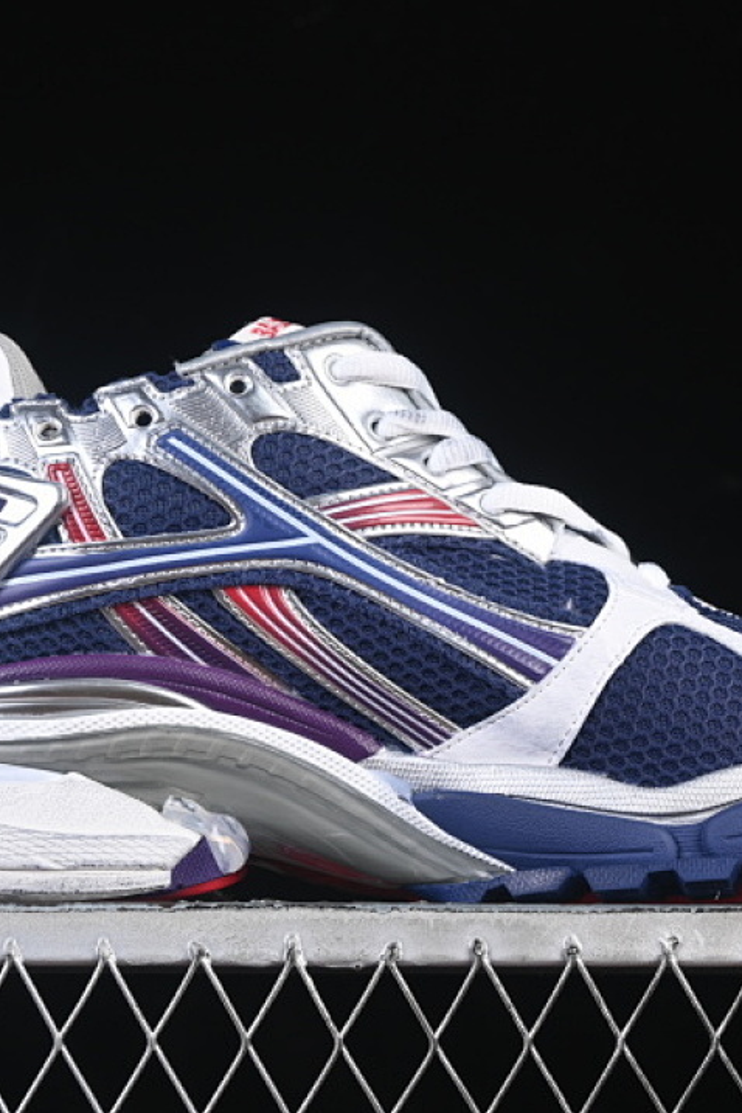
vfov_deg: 18.1
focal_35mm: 113
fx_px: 3493
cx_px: 391
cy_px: 557
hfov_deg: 12.1
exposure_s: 1/60
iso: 160
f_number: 7.1
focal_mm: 50
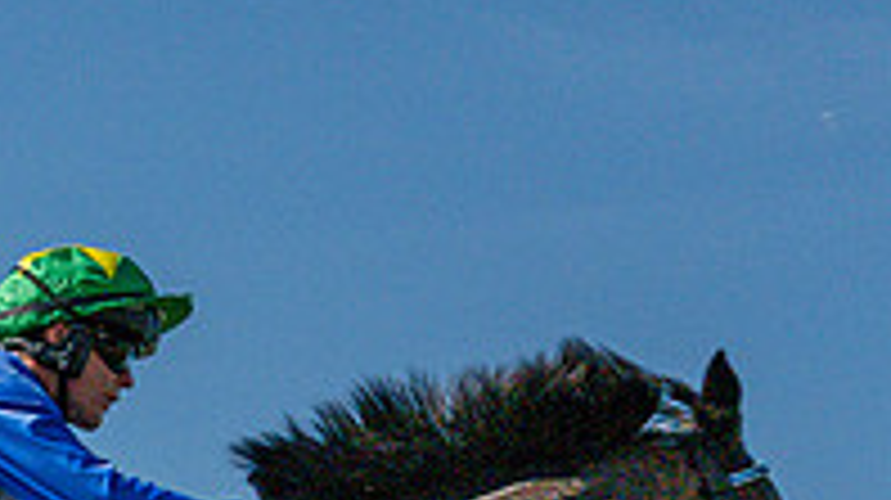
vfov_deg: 7.8
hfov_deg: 12.6
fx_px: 3494
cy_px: 1005
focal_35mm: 148
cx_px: -934
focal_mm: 24
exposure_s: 1/2000
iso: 400
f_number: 9
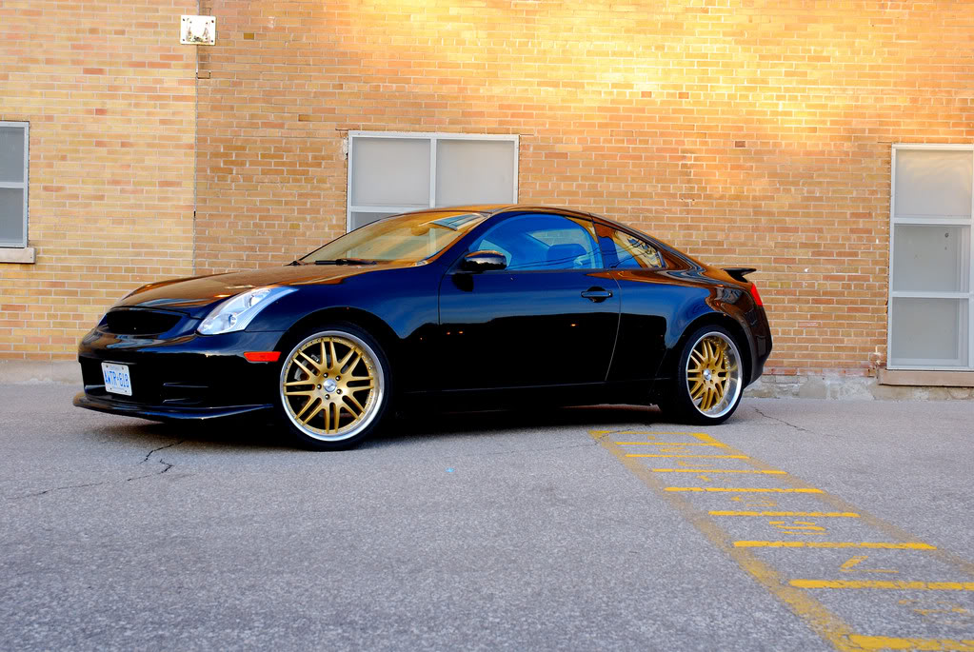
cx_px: 487
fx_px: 1382
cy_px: 326
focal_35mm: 51
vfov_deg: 26.6
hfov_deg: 38.8
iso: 400
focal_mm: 34
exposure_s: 1/50
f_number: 8
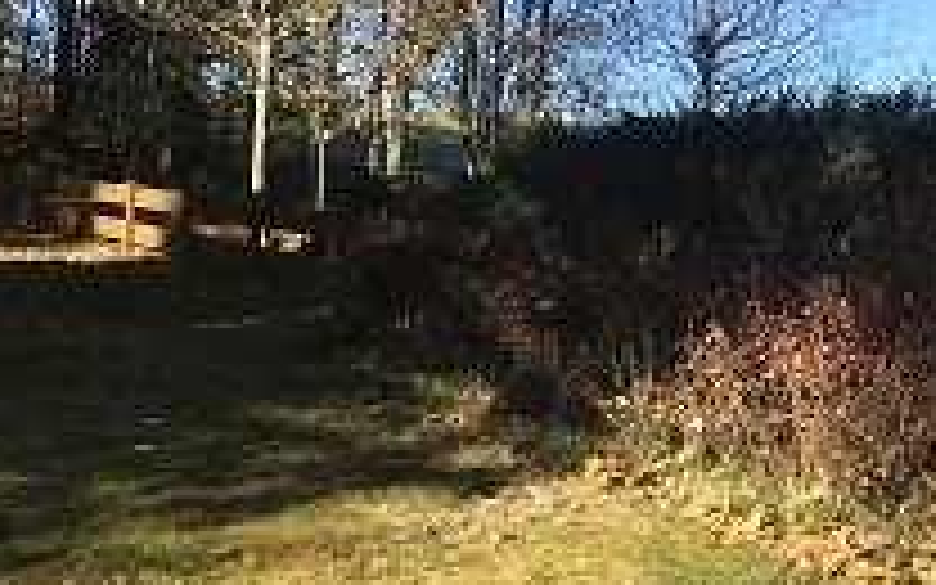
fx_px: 1454
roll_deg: +0.0
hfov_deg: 35.5
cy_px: -4
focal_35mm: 57
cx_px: 567
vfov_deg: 21.9
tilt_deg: +12.8
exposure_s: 1/1168
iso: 20
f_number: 1.8
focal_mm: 3.99
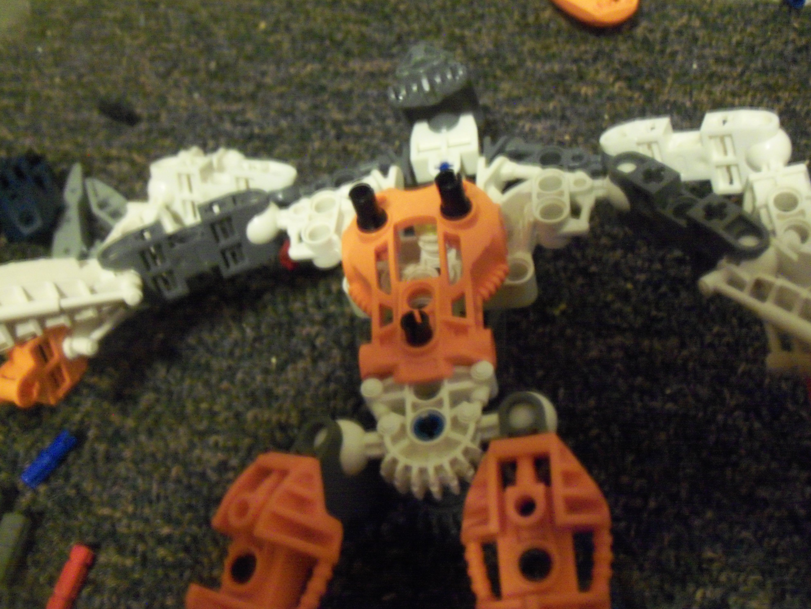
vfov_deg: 40.7
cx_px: 406
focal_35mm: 35
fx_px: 820
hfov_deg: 52.6
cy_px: 304
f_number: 3
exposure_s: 1/2
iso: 400
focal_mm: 6.3
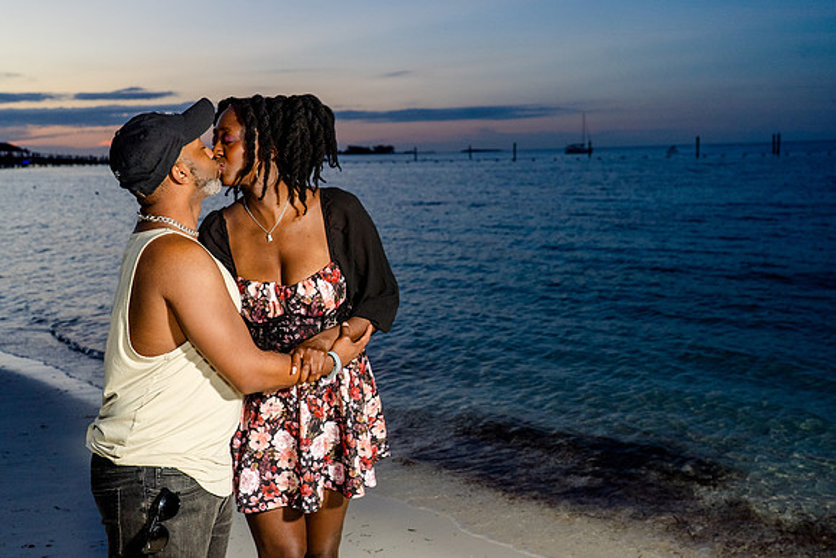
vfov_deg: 35.1
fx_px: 883
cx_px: 418
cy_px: 279
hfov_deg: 50.7
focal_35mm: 38
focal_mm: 38
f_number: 5.6
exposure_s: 1/200
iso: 1000
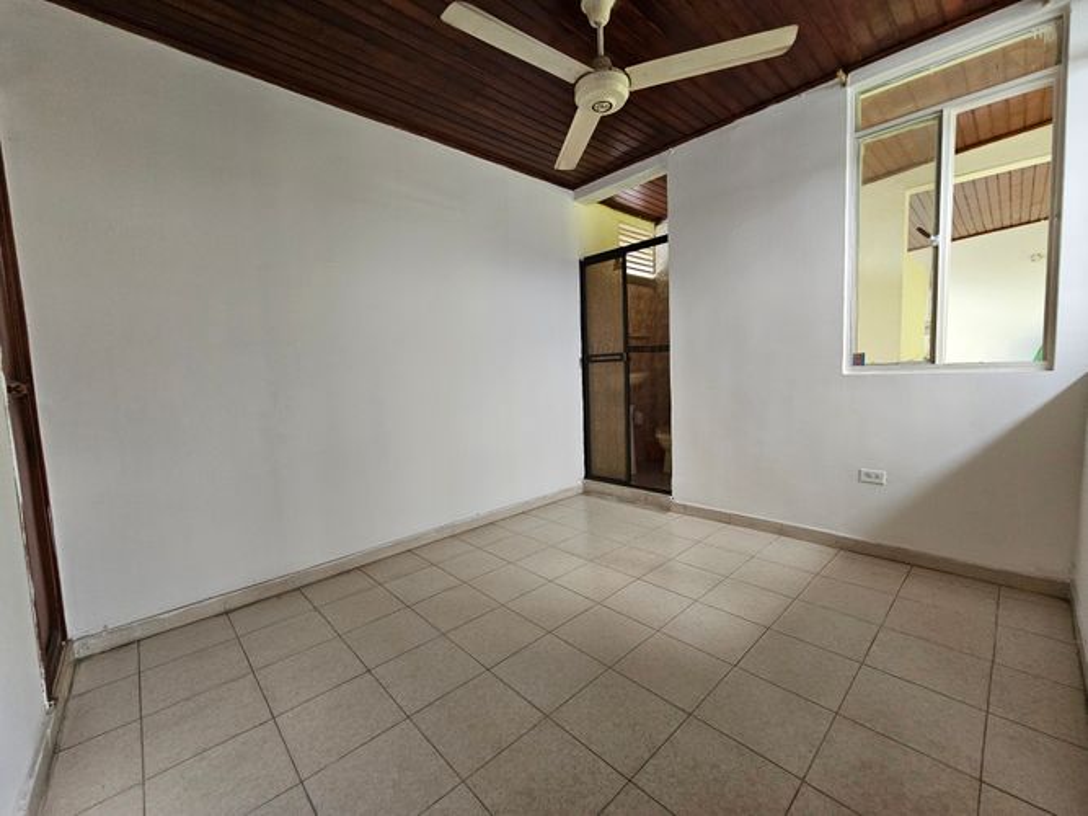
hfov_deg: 106.2
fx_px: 409
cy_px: 408
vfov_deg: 89.9
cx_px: 544
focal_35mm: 13
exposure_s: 1/60
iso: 250
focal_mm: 2.2
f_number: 2.2
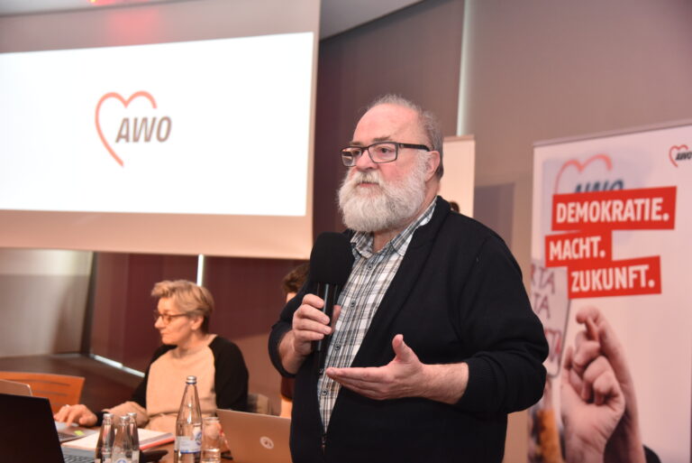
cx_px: 346
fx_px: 923
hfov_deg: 41.1
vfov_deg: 28.1
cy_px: 232
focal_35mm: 48
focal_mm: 48
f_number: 4.5
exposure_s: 1/200
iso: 4000
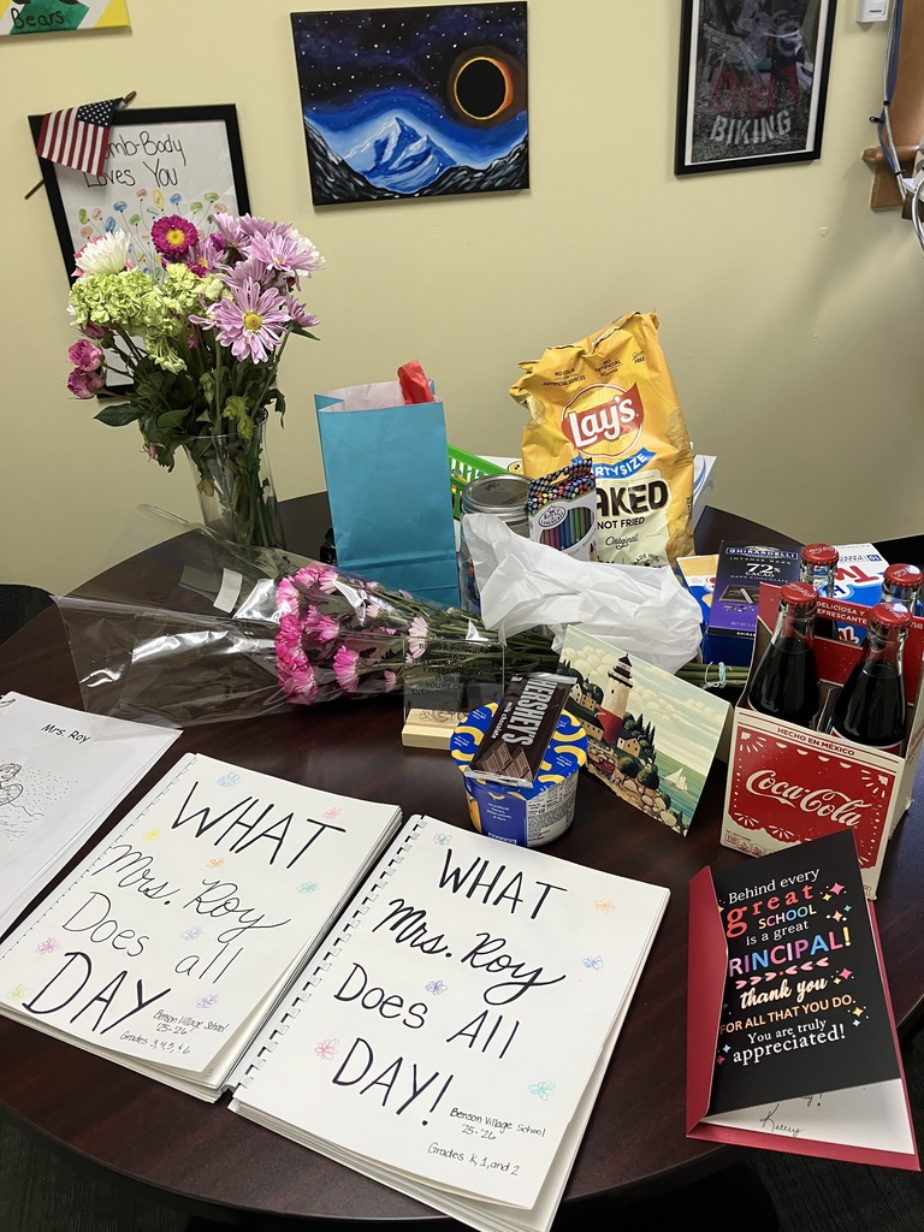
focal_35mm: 28
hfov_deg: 49.7
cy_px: 616
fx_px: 997
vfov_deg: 63.4
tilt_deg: -30.0
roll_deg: +2.4
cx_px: 462
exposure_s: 1/60
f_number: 1.8
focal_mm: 3.99
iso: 50
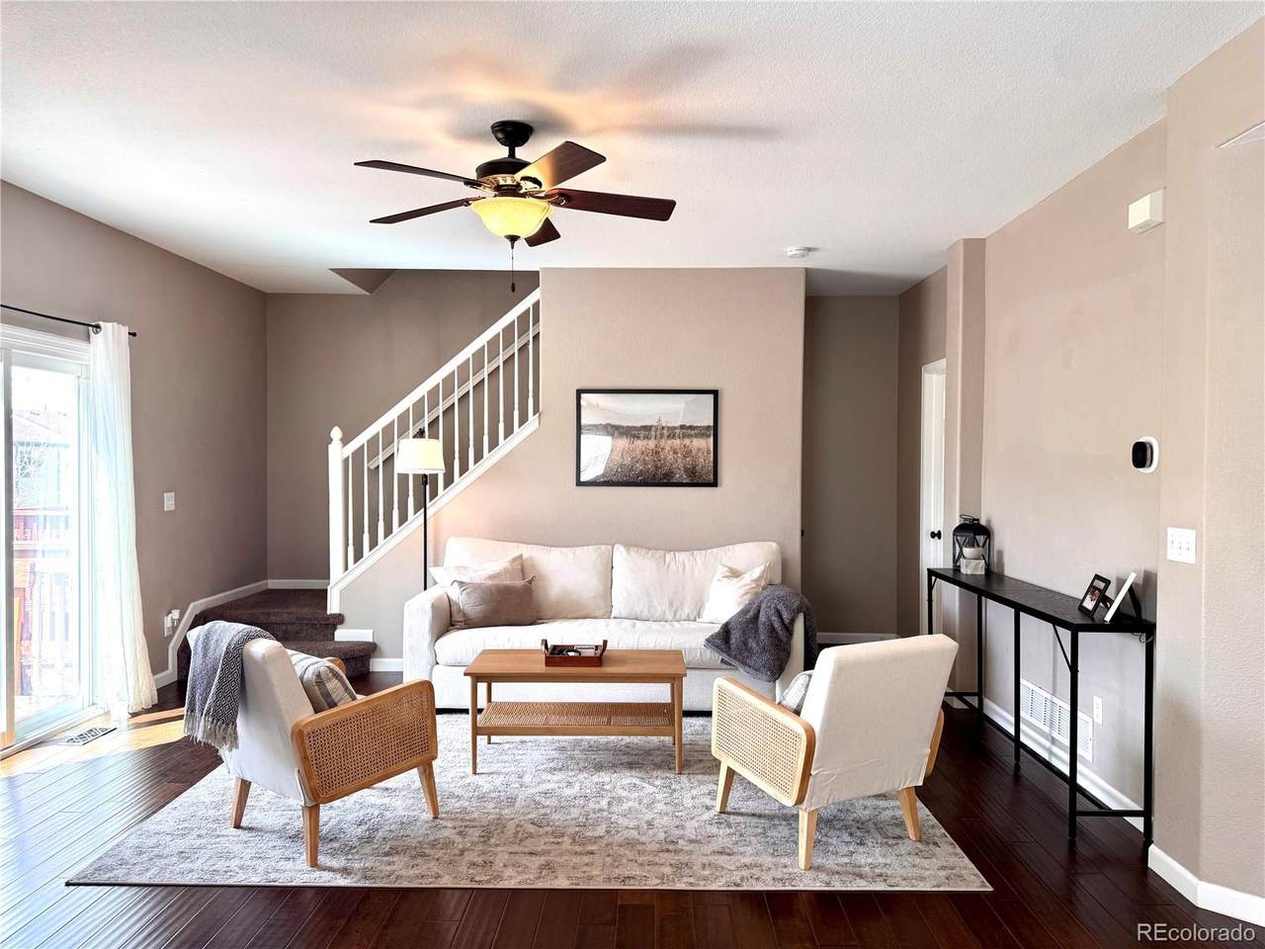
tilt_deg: -1.2
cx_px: 632
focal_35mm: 24
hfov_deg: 71.6
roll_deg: +0.0
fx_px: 877
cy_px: 474
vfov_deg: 56.8
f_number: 1.78
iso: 80
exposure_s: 1/120
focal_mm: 6.76
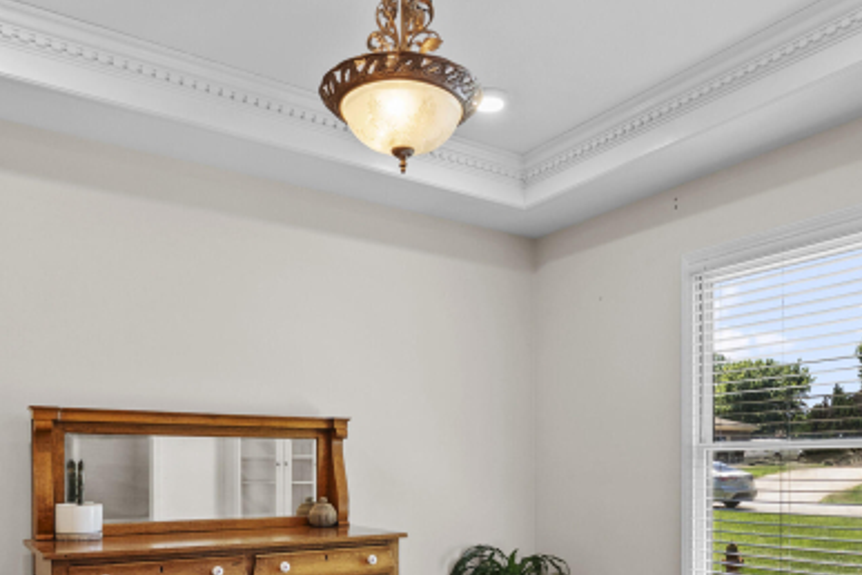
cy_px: 486
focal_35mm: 31
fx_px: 742
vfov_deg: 40.0
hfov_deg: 60.3
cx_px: 451
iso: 800
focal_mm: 16
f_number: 11
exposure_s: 1/8
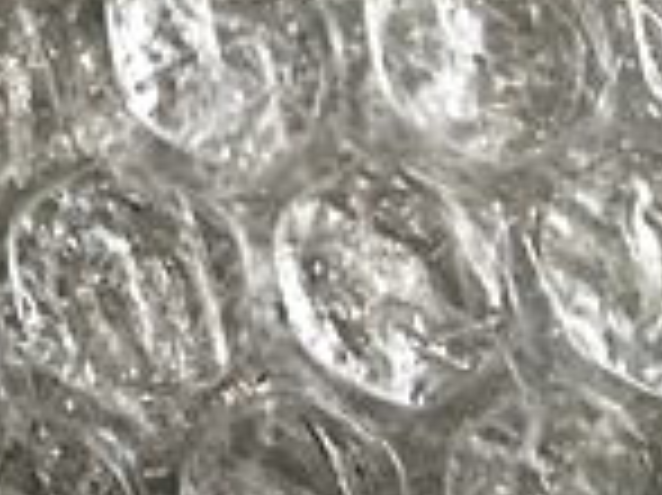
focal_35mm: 126
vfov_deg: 10.9
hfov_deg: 13.3
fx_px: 2408
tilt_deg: -81.7
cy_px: -423
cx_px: -707
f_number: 2.2
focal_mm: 4.15
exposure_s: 1/30
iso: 80
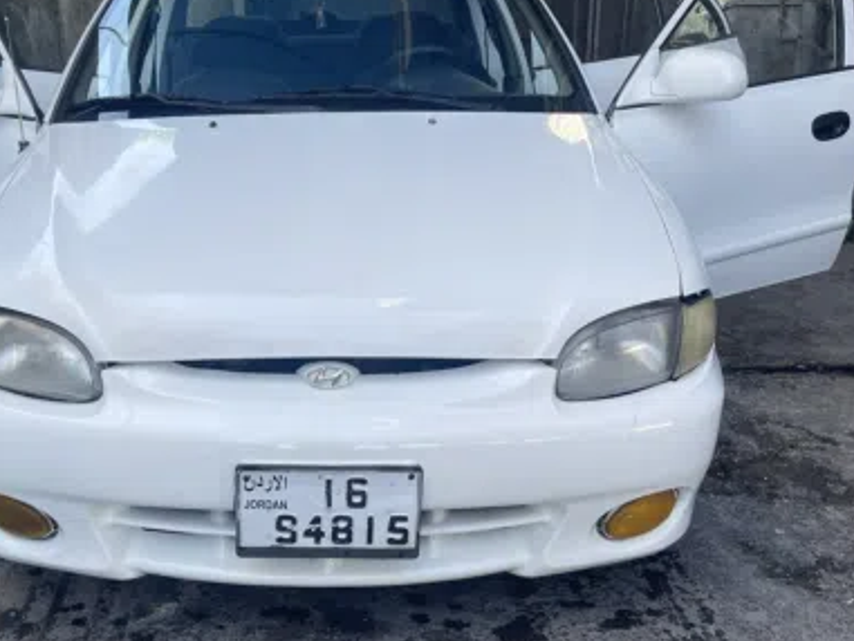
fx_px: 1036
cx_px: 309
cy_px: 379
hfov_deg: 44.3
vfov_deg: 34.3
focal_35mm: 42
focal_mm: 5.1
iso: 32
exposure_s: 1/299
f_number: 1.6
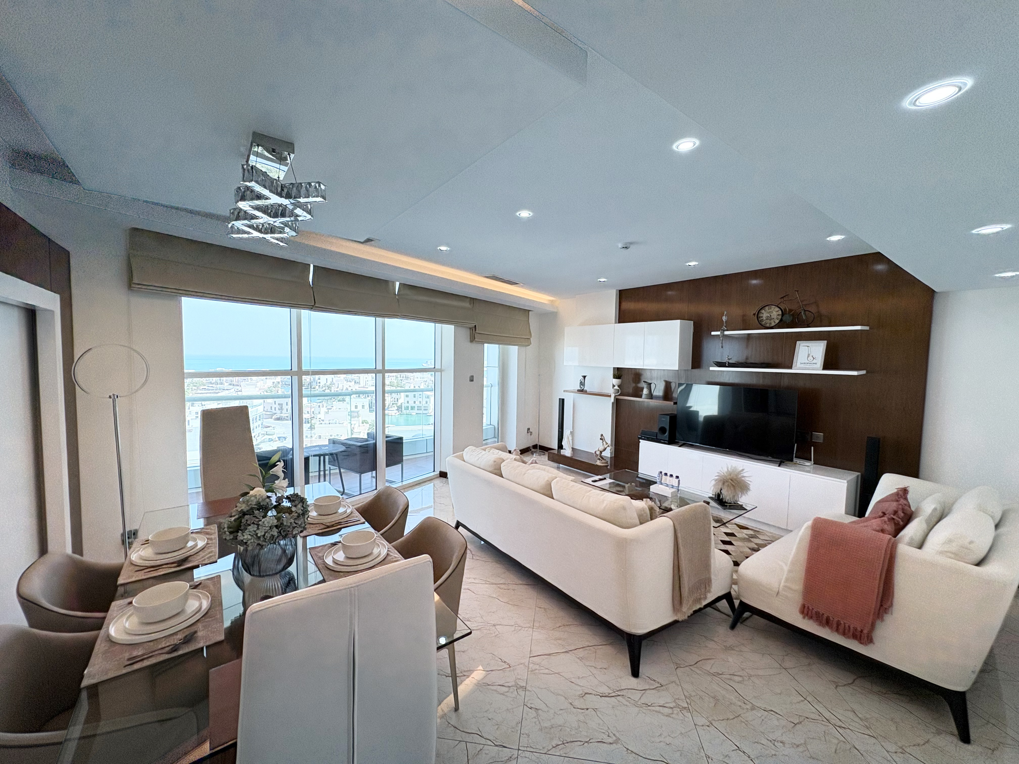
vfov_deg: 85.7
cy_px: 382
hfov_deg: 102.1
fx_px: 412
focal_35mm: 14
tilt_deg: -3.9
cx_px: 510
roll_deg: -1.0
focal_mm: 2.22
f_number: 2.2
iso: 64
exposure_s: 1/160
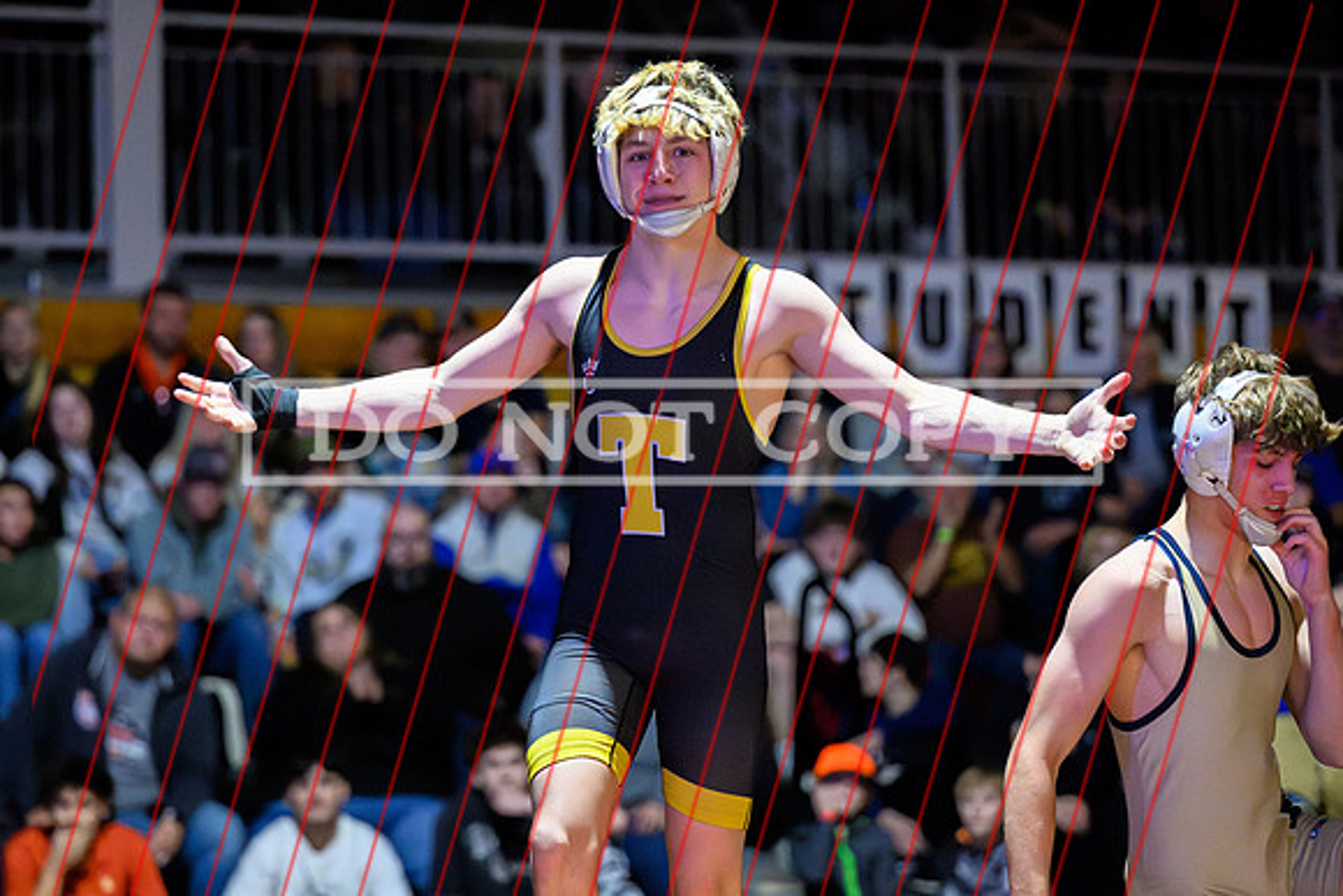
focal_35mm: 147
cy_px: 455
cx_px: 607
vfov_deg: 9.4
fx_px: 5467
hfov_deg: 14.0
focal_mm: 120
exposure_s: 1/640
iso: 20000
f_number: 2.8
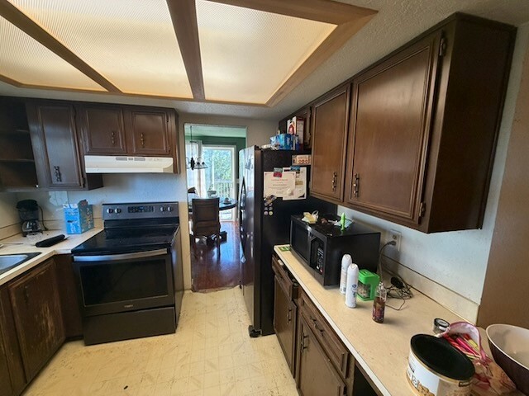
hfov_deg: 102.1
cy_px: 198
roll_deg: +0.1
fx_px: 214
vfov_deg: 85.7
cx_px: 264
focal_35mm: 14
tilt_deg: -8.5
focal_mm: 2.22
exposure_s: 1/60
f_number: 2.2
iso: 250
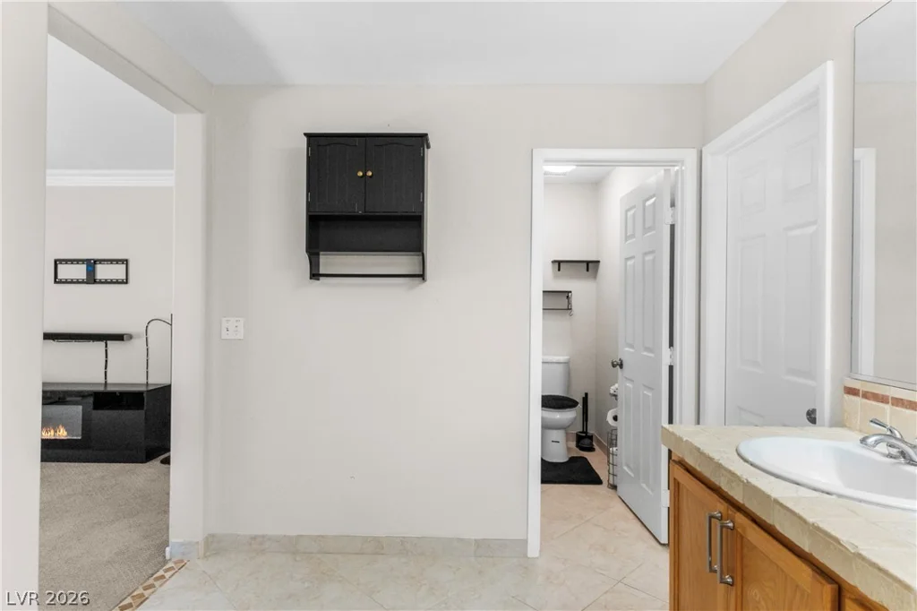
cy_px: 306
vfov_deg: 64.5
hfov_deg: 86.9
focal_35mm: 19
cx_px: 458
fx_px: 484
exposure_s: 1/60
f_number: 8
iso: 400
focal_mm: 19
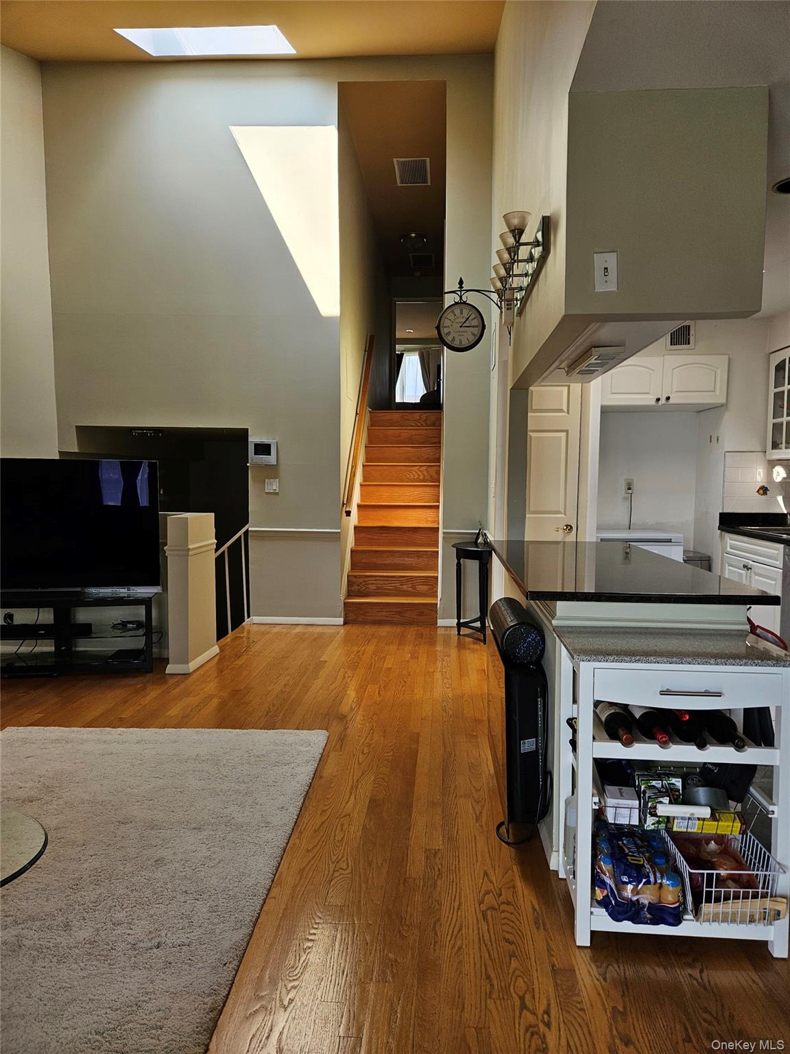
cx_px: 395
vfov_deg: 73.9
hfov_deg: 58.9
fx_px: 700
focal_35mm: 23
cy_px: 527
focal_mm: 5.4
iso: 50
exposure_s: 1/180
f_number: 1.8
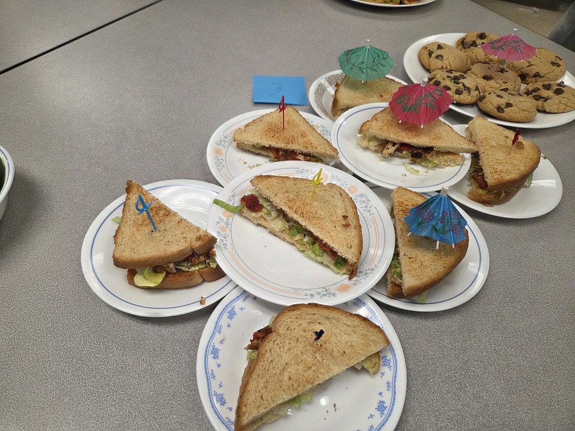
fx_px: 382
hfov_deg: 73.9
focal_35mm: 23
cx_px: 288
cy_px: 216
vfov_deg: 58.9
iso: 125
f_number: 1.8
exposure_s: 1/120
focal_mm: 5.4
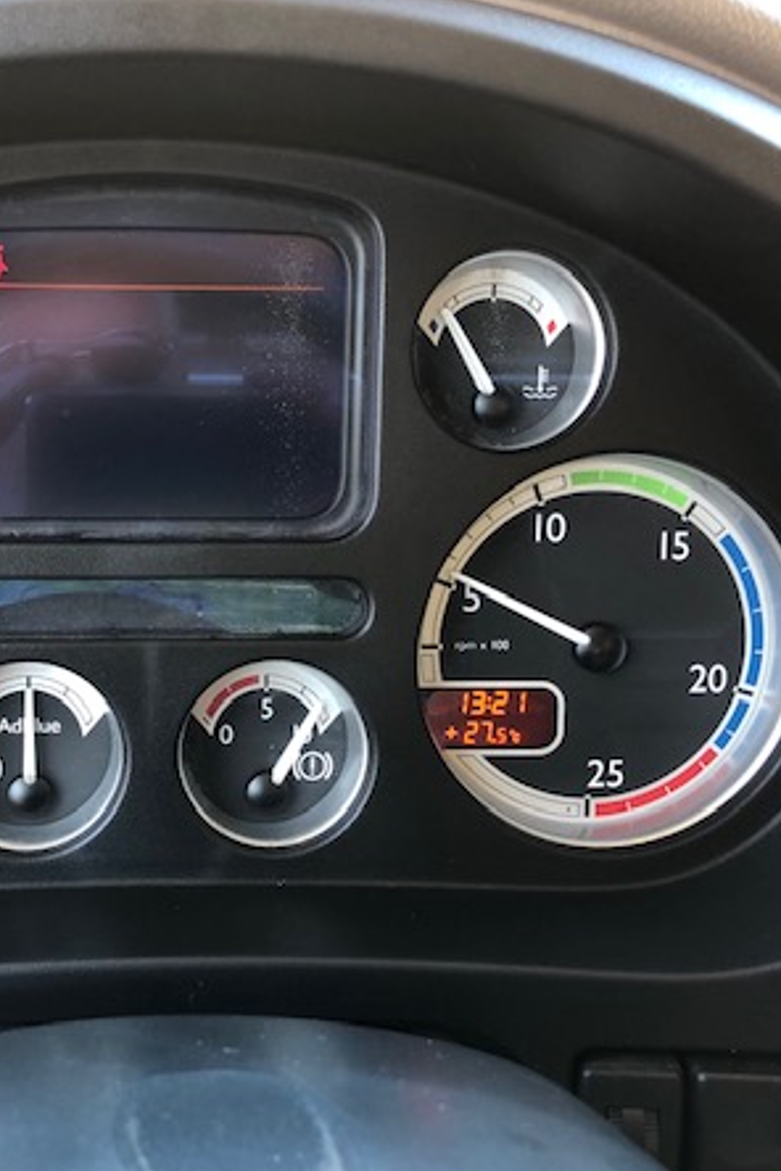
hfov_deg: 31.0
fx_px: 1367
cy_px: 596
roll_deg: +0.2
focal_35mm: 42
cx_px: 137
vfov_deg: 46.4
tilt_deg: -42.1
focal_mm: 4
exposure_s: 1/24
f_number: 1.8
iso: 40
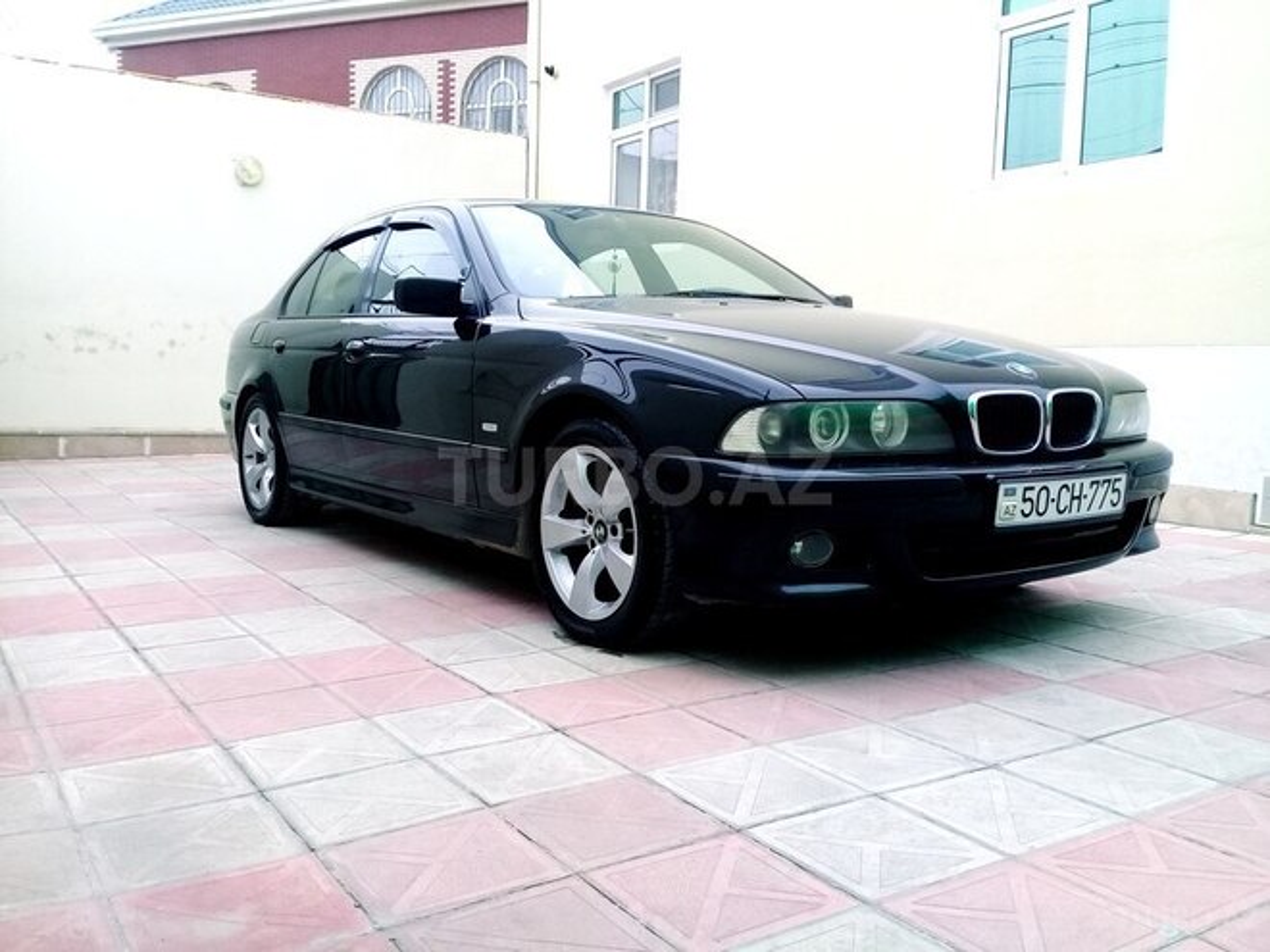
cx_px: 635
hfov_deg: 58.4
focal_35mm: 31
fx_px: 1137
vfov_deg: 45.4
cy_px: 476
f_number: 2.2
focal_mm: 3.3
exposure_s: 1/50
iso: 64
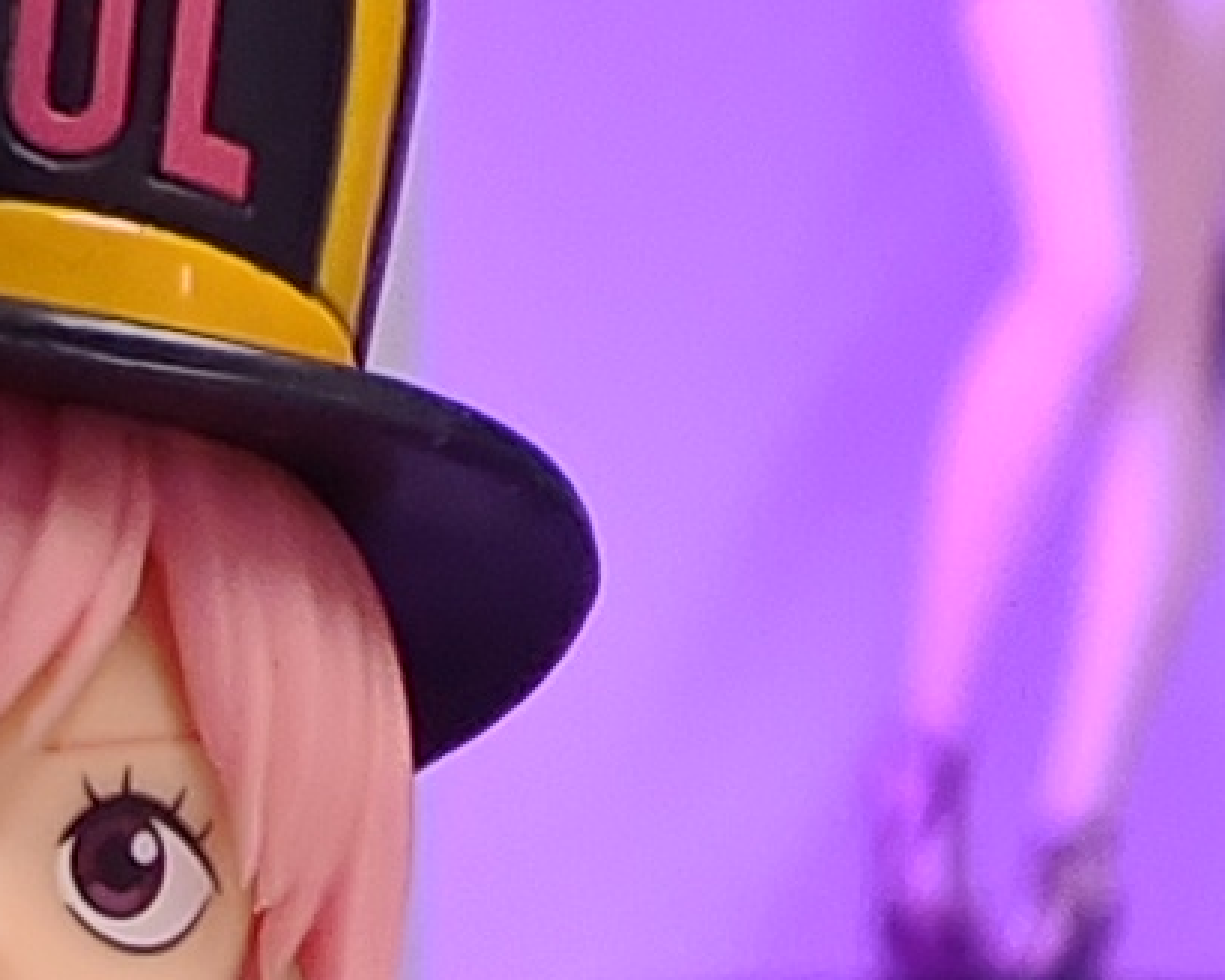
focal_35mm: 621
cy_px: 4183
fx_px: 22515
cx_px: -87
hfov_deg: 3.1
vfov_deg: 2.4
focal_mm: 7.48
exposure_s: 1/25
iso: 800
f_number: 2.4
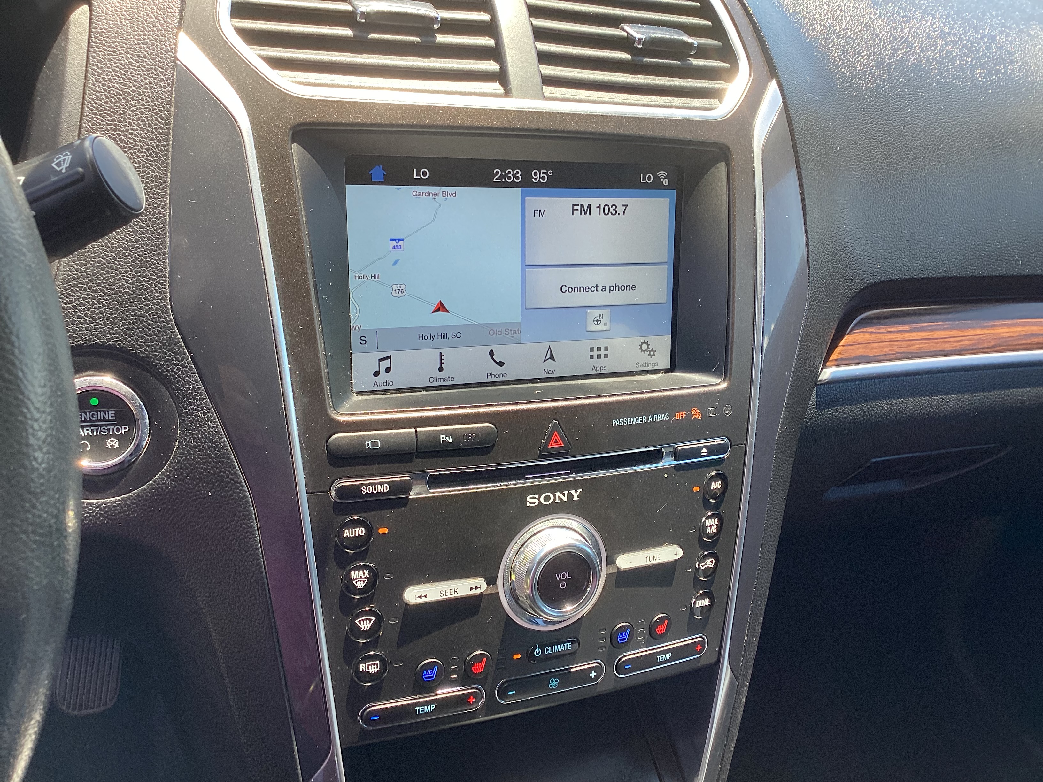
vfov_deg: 45.4
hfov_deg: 58.4
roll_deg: -12.9
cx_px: 522
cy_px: 391
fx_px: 934
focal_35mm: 31
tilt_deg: -32.9
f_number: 2.4
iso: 40
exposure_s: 1/120
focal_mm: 3.3
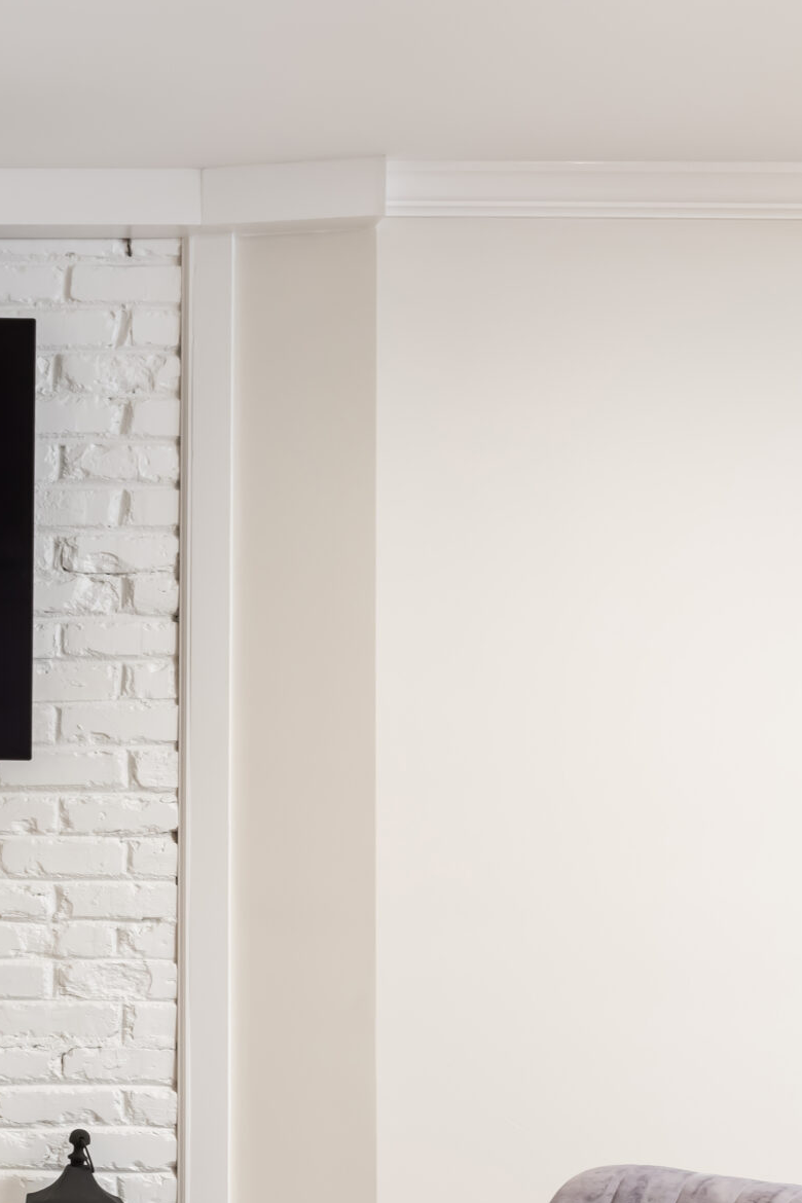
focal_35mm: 70
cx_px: -65
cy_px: 862
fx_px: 2339
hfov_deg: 18.7
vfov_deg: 28.5
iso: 400
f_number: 13
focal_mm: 32
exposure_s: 1/1.67
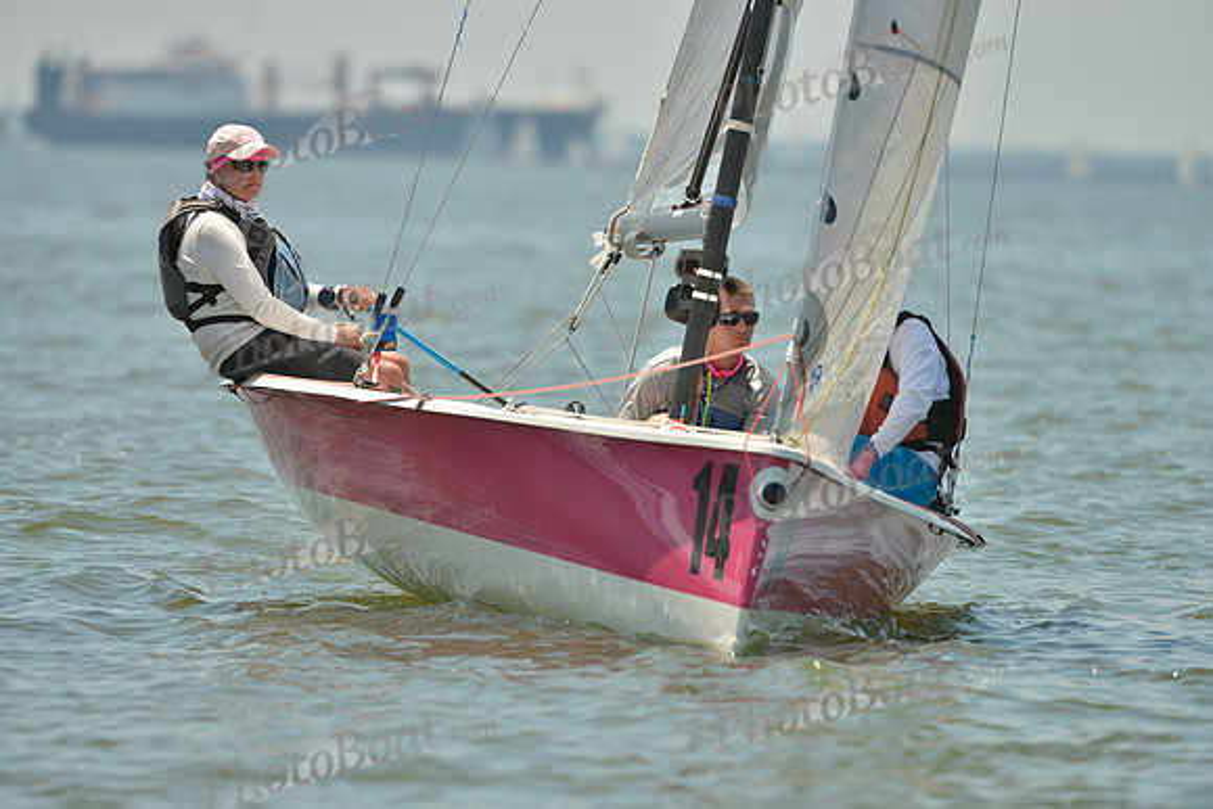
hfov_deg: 5.2
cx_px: 606
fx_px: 13480
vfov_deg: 3.4
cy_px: 404
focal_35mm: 400
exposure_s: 1/1000
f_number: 5.6
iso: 200
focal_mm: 400
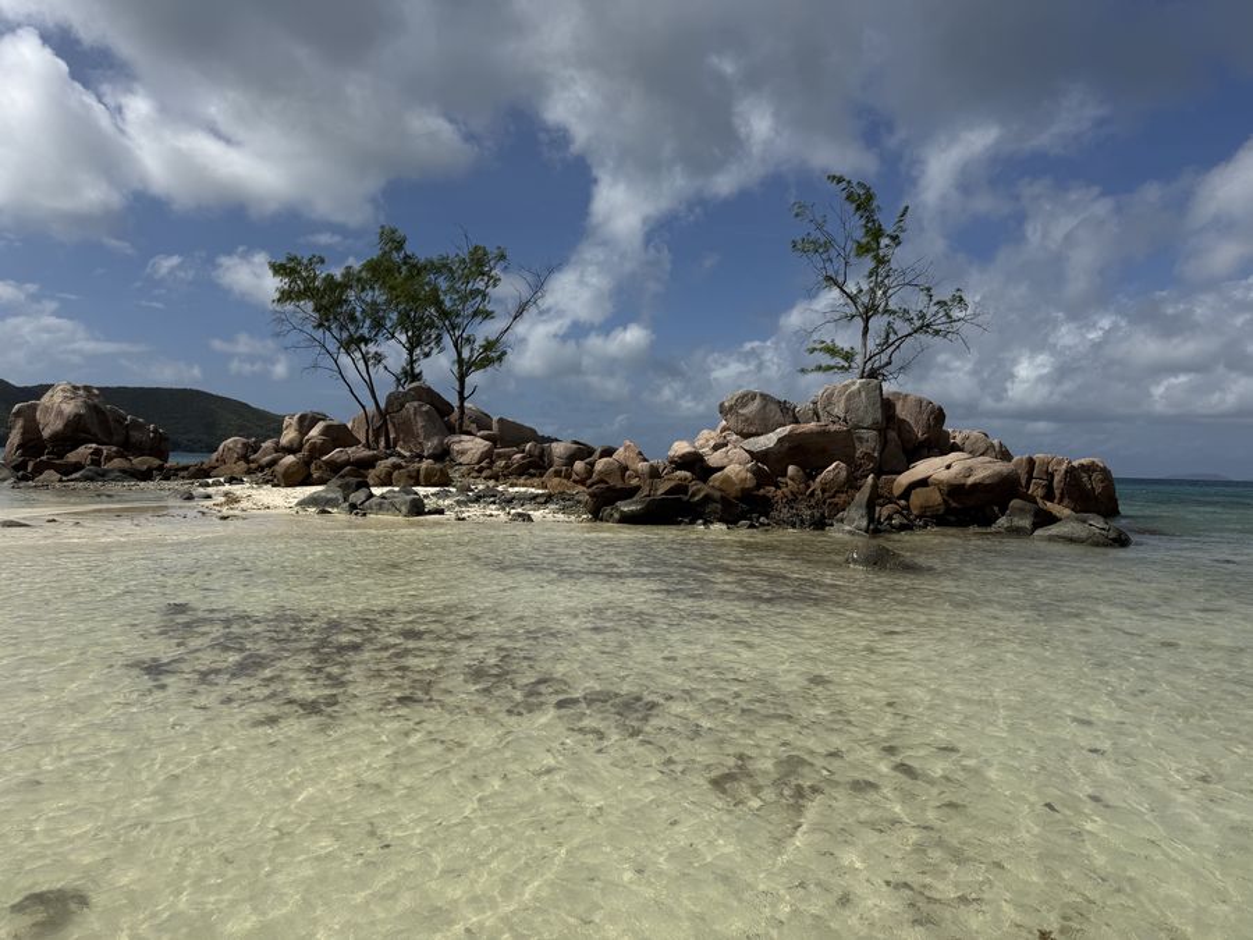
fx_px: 869
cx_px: 626
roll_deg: -1.6
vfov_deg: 56.8
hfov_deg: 71.6
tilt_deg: +0.5
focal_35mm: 24
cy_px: 470
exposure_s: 1/10309
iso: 80
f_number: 1.78
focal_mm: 6.76
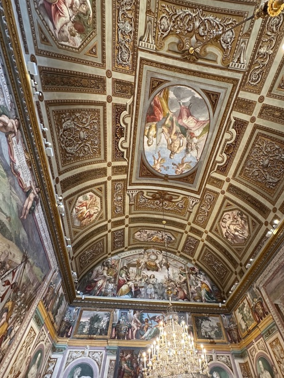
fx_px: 197
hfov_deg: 71.2
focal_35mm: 18
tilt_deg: +51.8
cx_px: 161
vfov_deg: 86.6
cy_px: 228
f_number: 2.2
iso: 200
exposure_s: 1/50
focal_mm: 2.22
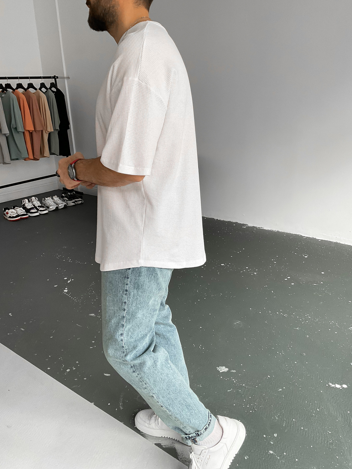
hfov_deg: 46.8
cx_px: 176
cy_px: 228
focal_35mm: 30
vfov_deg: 60.0
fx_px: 407
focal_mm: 3
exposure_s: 1/70
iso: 64
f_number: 1.8
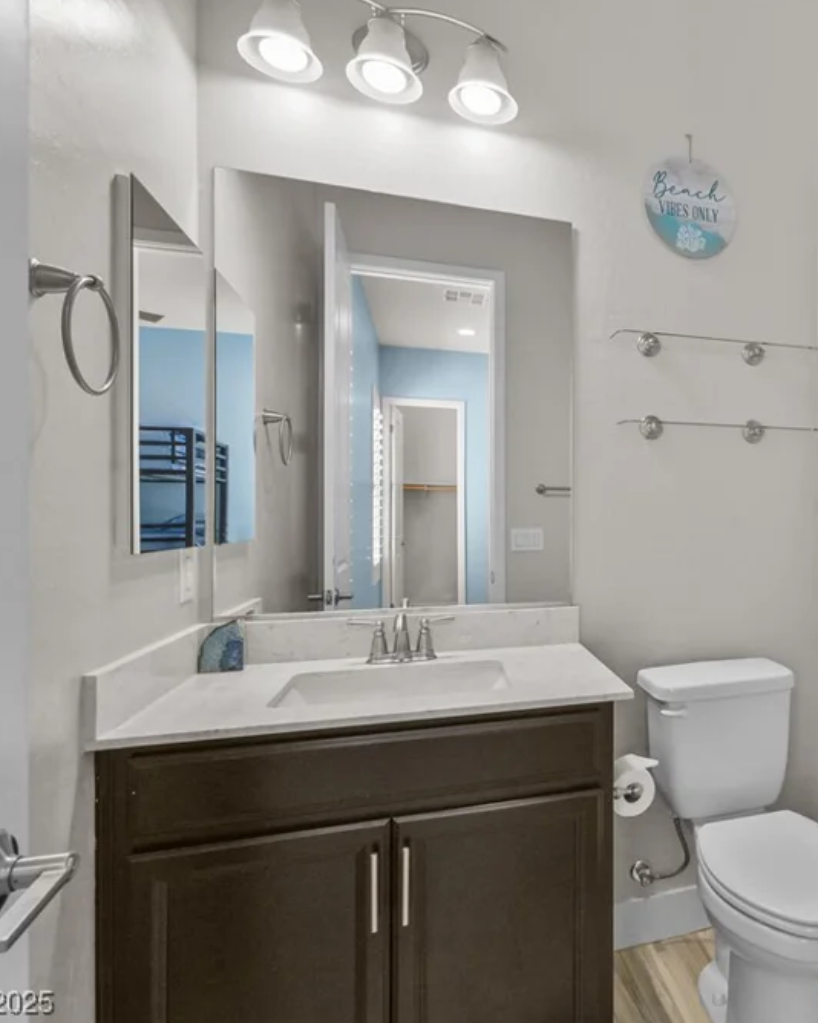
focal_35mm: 23
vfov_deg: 72.6
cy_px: 511
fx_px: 696
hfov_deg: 54.8
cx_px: 700
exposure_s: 1/10
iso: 500
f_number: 8
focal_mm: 16
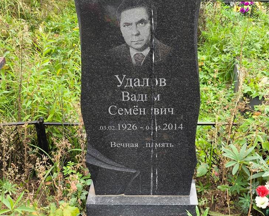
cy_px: 107
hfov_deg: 35.4
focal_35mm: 53
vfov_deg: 28.6
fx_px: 422
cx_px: 136
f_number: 1.7
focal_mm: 4.71
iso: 64
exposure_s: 1/120
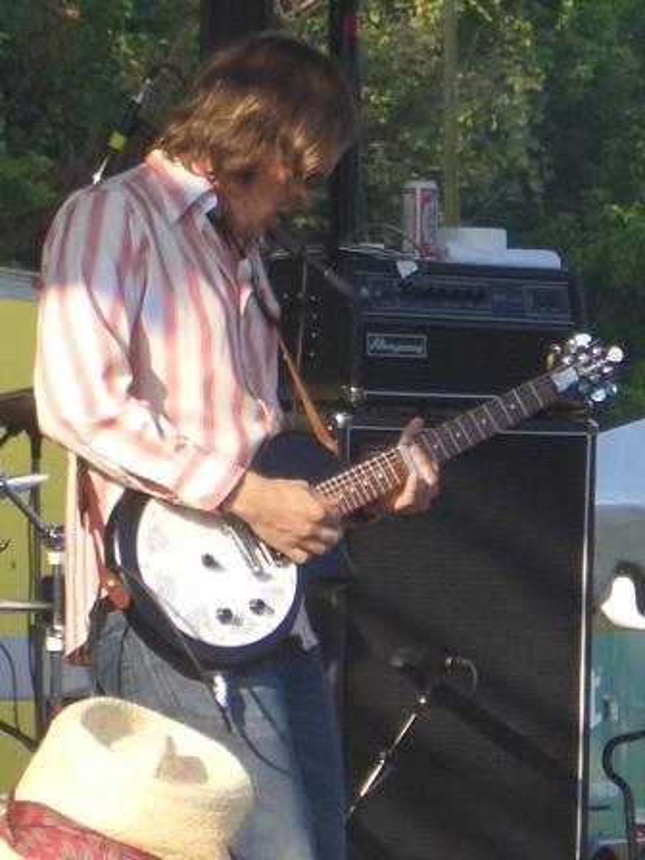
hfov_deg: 14.1
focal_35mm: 105
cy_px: 430
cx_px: 322
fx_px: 2609
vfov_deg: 18.7
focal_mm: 17.4
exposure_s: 1/200
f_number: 4.8
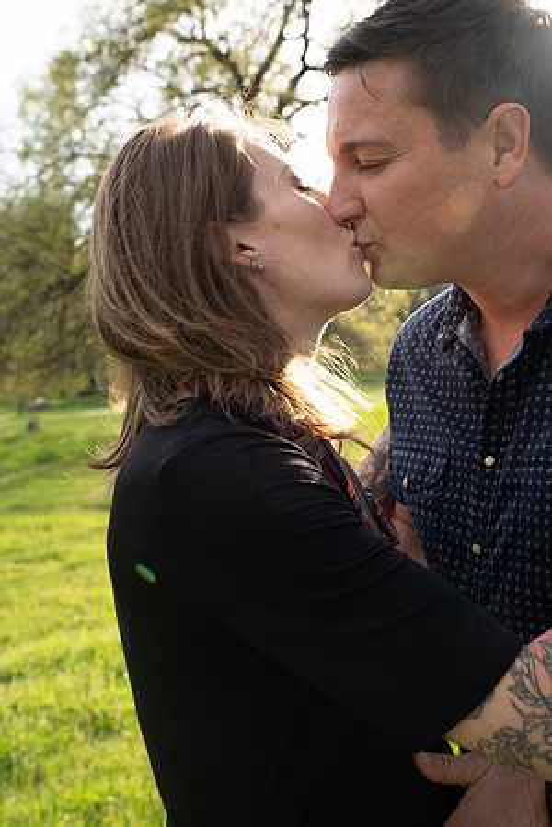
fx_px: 874
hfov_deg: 35.1
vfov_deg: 50.7
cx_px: 276
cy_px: 414
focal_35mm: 38
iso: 100
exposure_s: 1/125
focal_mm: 38
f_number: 6.3
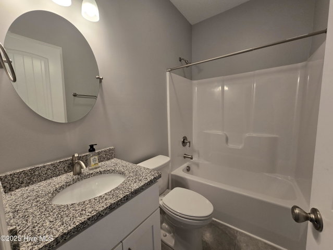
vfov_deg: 90.0
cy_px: 125
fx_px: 125
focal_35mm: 13
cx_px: 166
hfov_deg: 106.1
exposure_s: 1/60
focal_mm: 2.2
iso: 64
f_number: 2.2
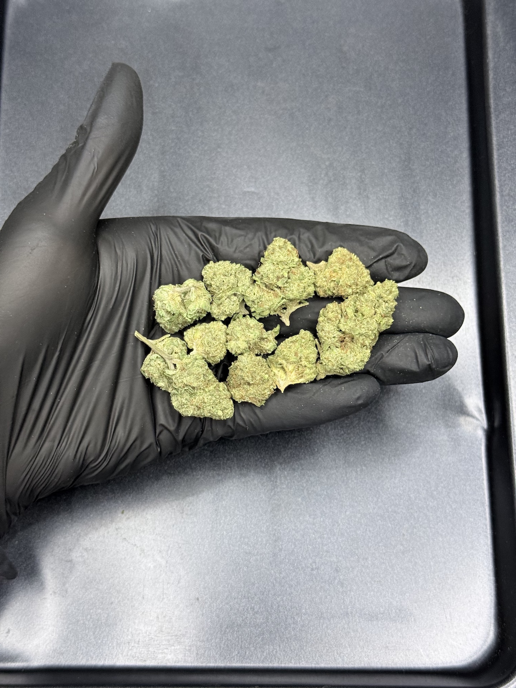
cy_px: 344
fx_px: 954
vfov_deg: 39.7
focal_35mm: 48
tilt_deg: -75.1
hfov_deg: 30.3
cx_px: 258
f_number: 1.78
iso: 160
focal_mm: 6.76
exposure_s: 1/60
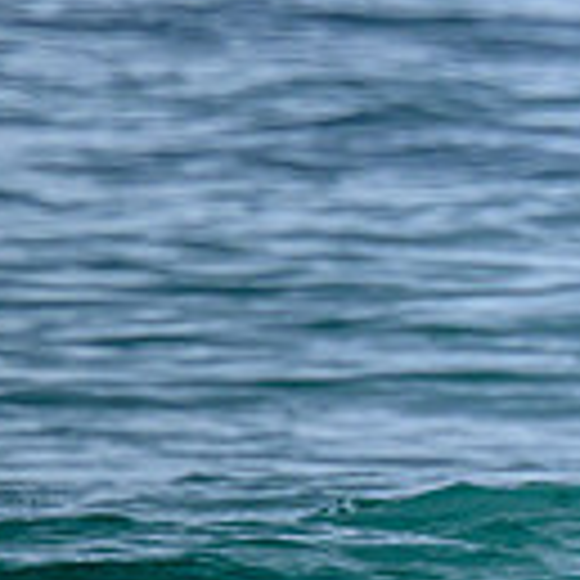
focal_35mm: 2524
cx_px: 1755
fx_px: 47846
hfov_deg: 0.7
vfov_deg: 0.7
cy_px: 286
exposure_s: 1/2000
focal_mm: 480
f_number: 7.6
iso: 900
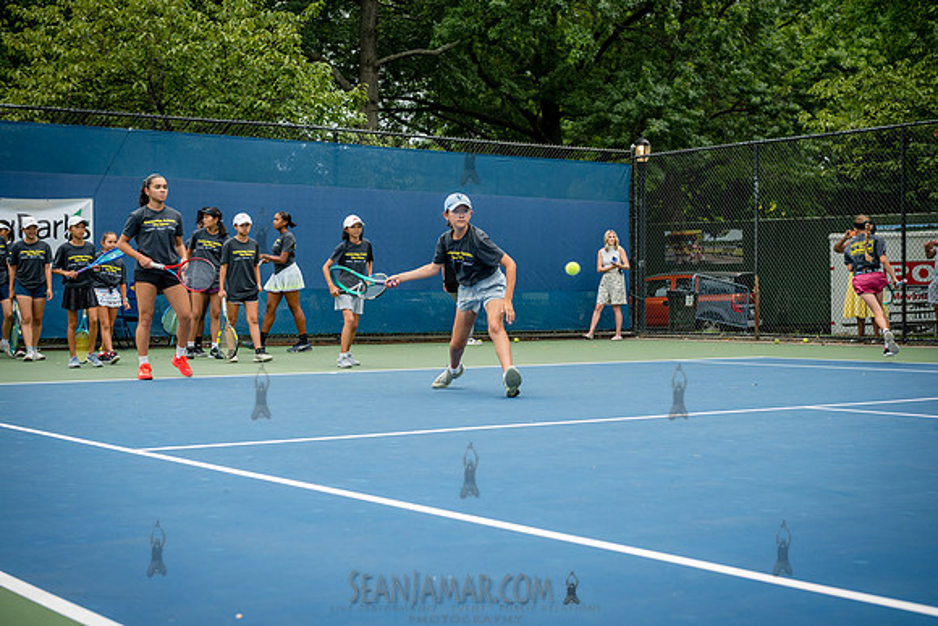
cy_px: 313
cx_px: 469
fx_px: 1461
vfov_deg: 24.2
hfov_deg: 35.6
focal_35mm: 56
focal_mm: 56
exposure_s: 1/400
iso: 400
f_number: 4.5
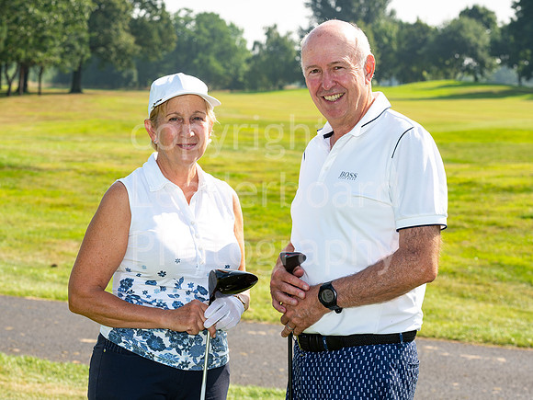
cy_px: 195
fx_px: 1833
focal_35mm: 119
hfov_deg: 16.5
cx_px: 264
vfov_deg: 12.4
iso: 100
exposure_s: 1/200
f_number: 9
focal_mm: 98
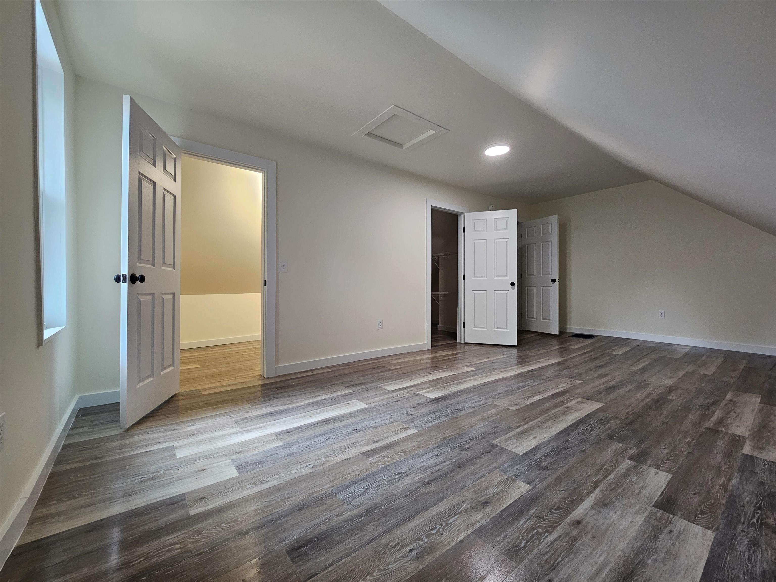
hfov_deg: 106.2
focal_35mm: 13
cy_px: 291
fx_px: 291
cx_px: 388
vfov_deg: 89.9
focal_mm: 2.2
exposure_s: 1/60
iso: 200
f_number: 2.2
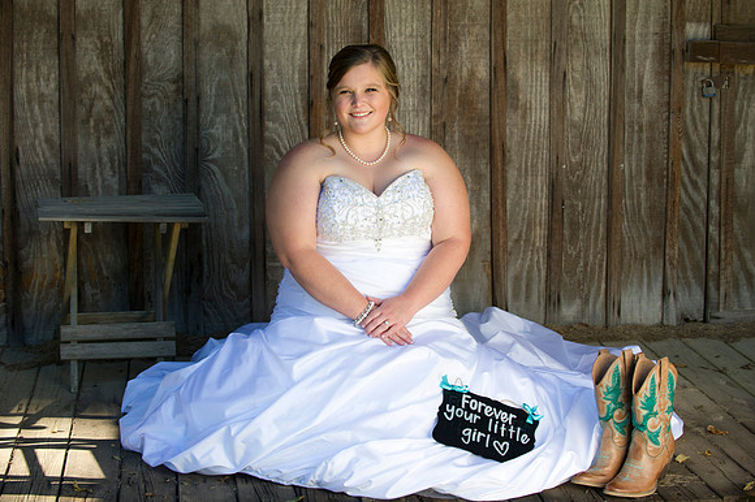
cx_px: 378
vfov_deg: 19.4
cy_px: 251
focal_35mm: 70
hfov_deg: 28.9
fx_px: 1467
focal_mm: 70
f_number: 4.5
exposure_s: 1/160
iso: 200
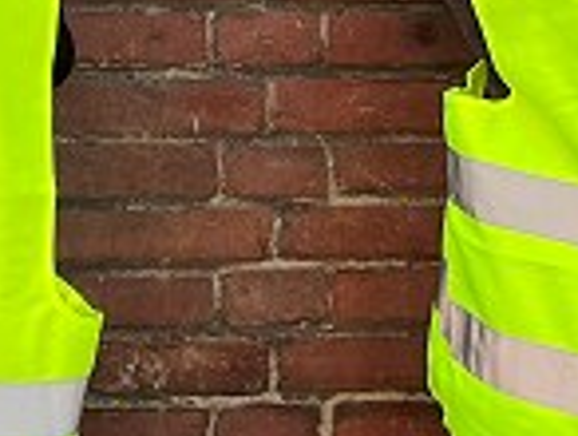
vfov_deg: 10.3
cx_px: 337
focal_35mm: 142
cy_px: -107
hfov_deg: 13.9
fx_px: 2375
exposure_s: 1/355
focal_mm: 5.1
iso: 50
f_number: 1.6
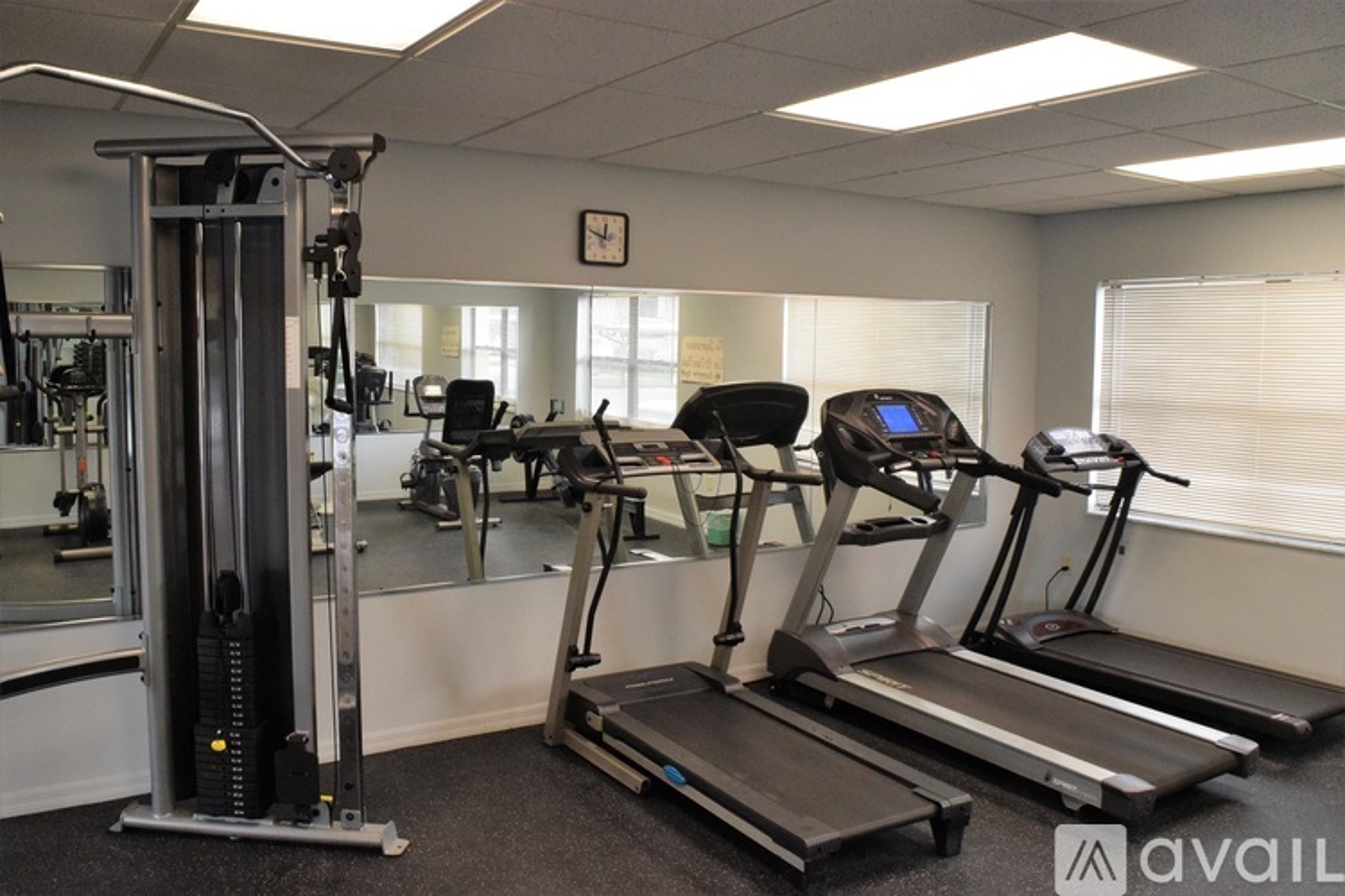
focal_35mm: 30
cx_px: 672
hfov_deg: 61.9
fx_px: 1121
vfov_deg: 43.6
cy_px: 448
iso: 2500
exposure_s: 1/30
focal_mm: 20
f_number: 18
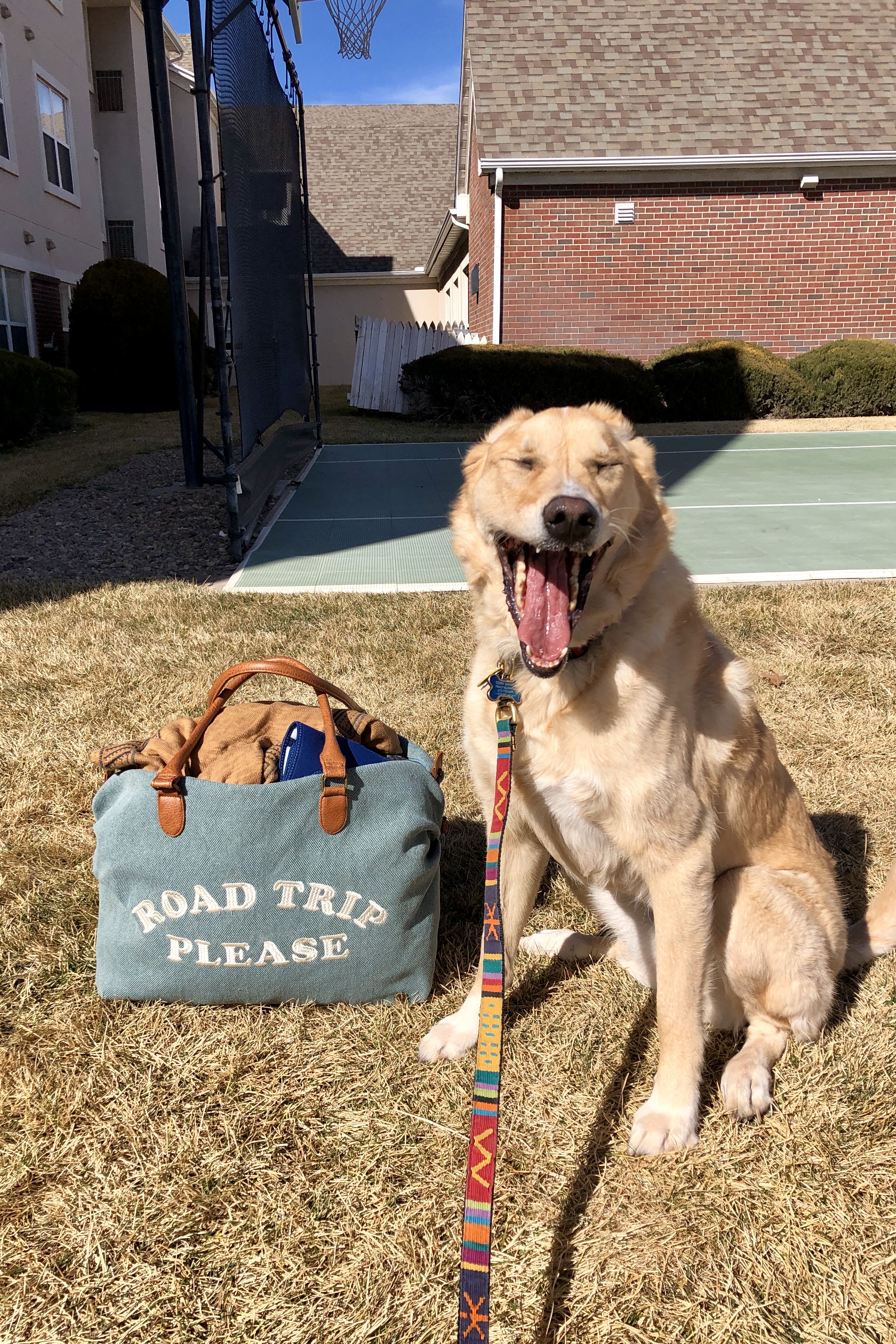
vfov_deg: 61.9
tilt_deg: -11.9
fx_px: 1120
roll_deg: +0.5
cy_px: 675
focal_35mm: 30
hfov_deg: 43.5
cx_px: 391
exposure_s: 1/3690
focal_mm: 4
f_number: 1.8
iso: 20
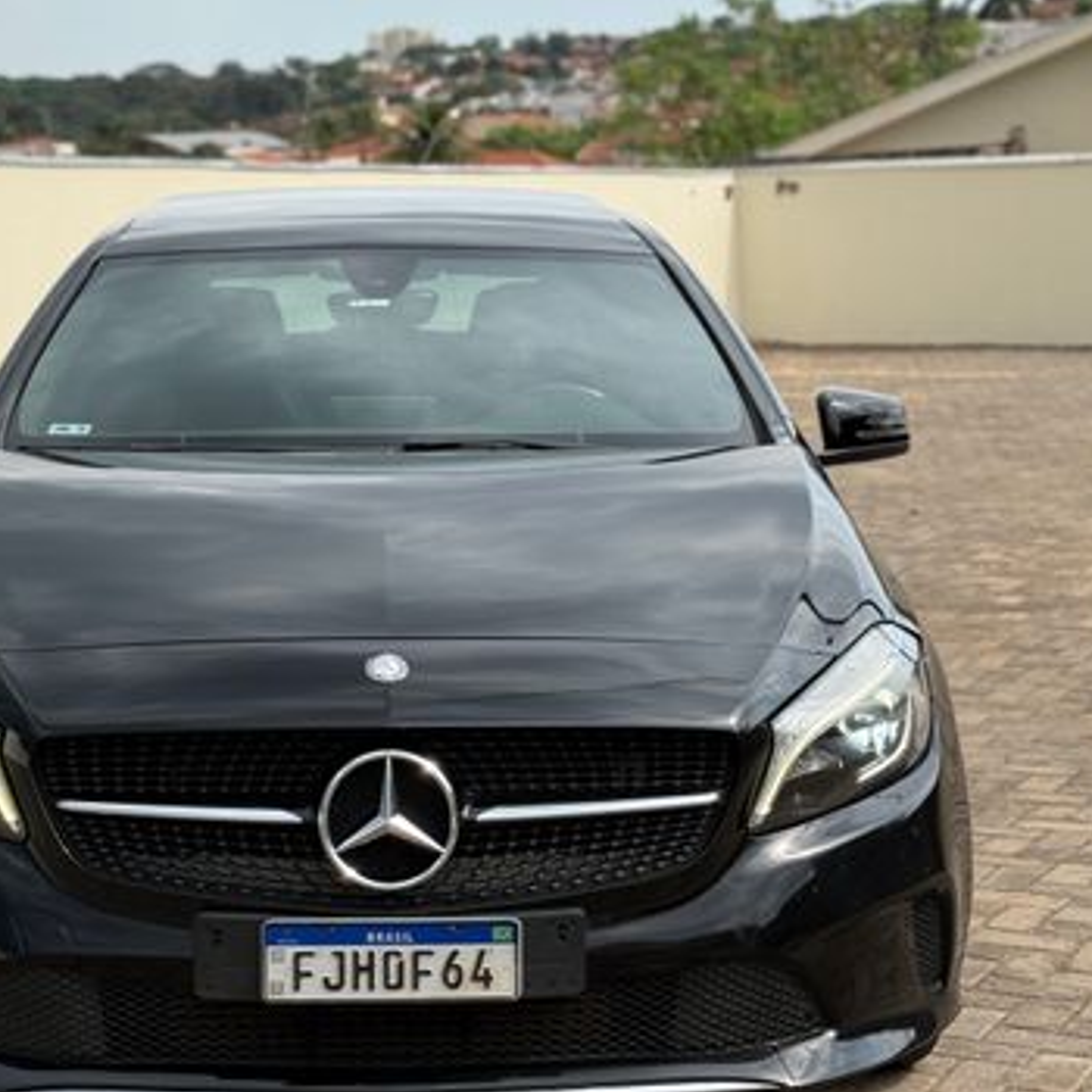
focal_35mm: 57
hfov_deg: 29.9
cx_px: 415
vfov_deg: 30.0
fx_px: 2034
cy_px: 546
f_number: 1.78
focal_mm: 6.76
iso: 80
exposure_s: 1/2273
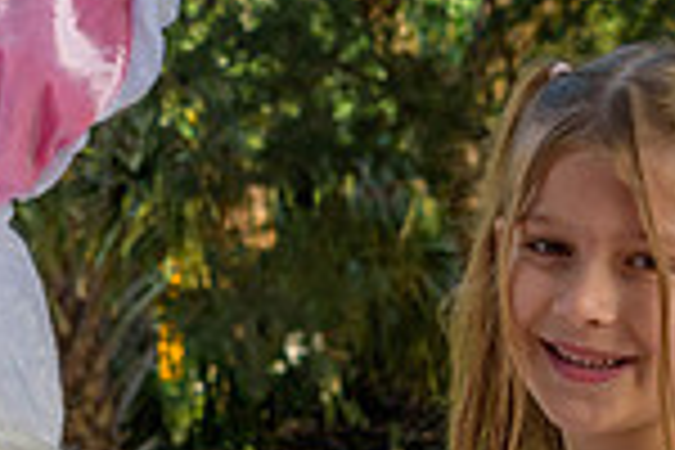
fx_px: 4350
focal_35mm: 232
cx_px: 378
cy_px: 763
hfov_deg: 8.9
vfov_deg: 5.8
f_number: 8
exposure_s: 1/250
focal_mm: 40
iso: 320
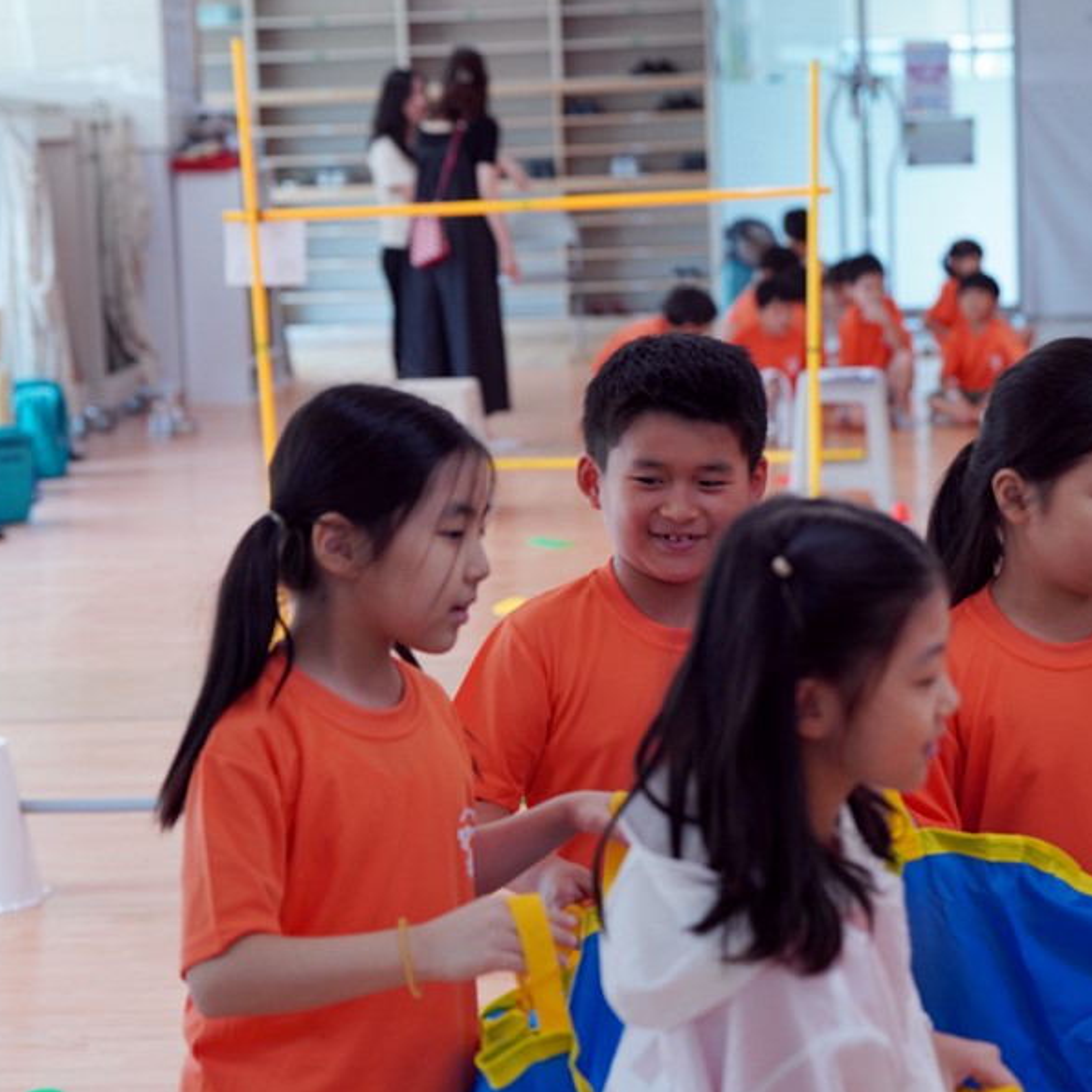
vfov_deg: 19.3
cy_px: 547
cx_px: 666
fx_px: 3212
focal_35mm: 90
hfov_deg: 19.3
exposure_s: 1/160
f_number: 4
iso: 800
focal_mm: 70
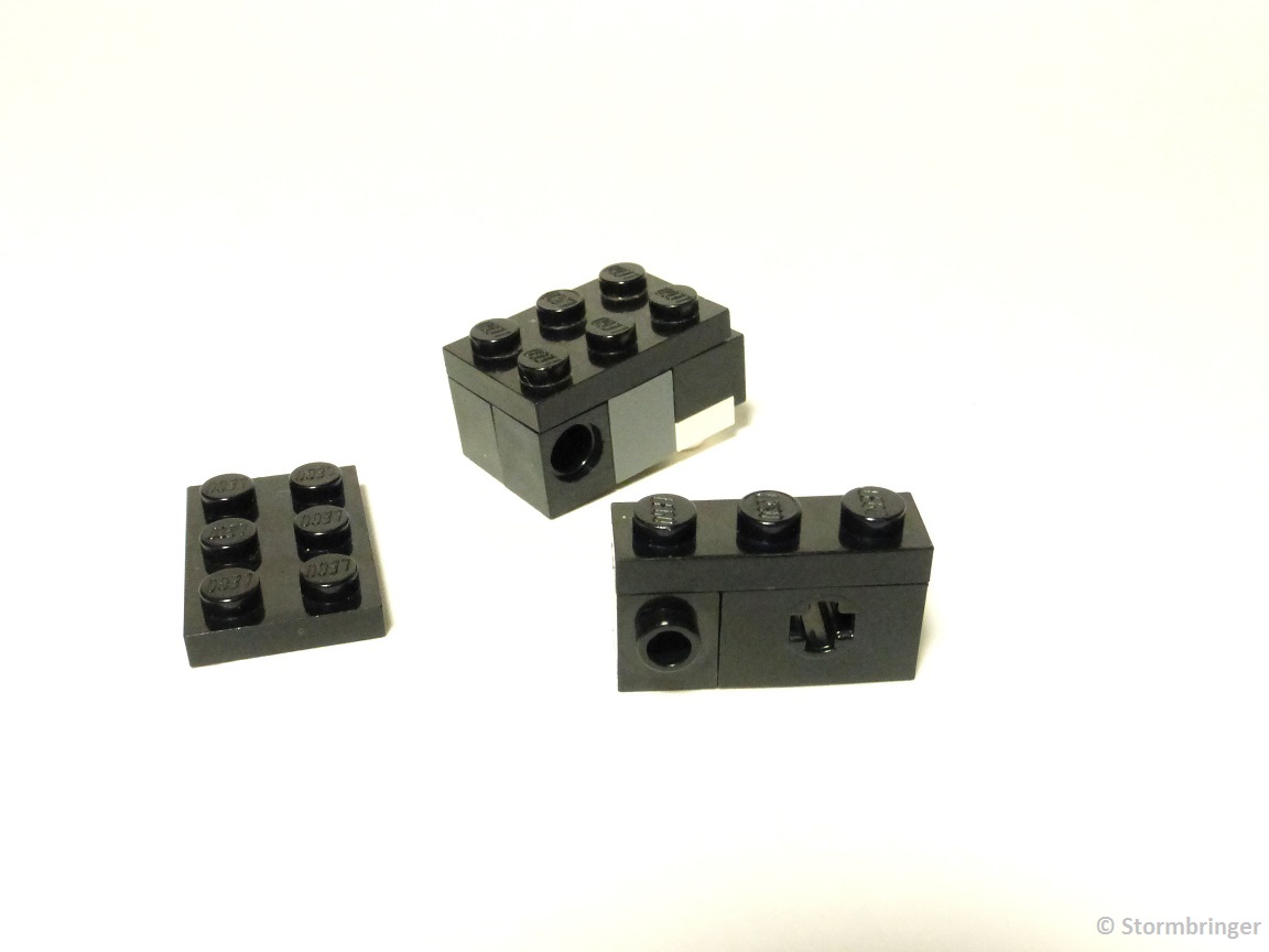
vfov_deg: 41.8
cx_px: 634
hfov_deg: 54.0
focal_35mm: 34
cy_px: 476
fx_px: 1246
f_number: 6.3
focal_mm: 6.1
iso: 800
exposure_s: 1/60
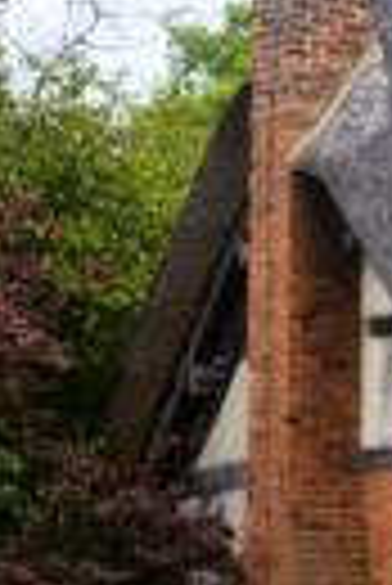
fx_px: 2883
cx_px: 1289
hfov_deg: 6.8
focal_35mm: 177
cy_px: 542
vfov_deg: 11.5
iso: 200
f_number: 16
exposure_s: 1/50
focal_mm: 24
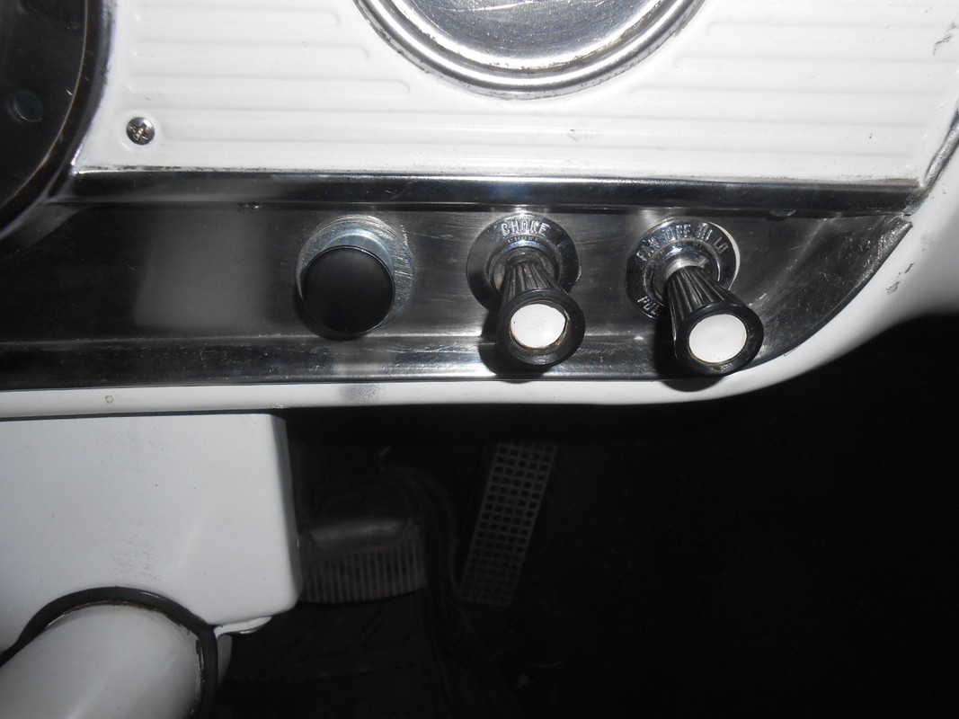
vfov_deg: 53.1
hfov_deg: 67.3
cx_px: 480
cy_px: 360
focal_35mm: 26
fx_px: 720
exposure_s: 1/25
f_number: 11.5
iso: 200
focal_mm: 4.6
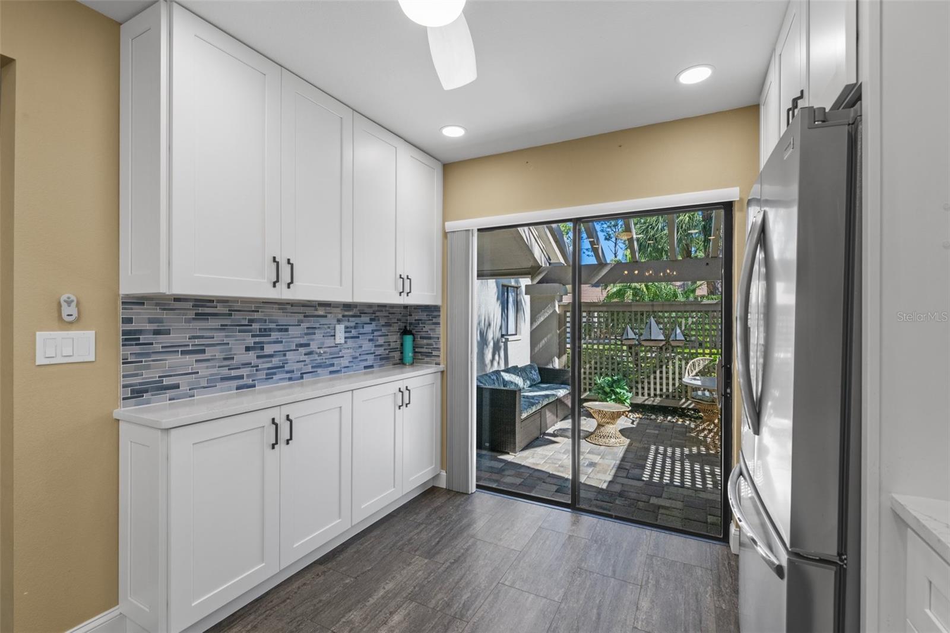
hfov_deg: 96.7
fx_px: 422
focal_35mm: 16
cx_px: 475
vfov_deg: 73.7
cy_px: 316
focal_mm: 16
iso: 400
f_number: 8
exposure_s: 1/10
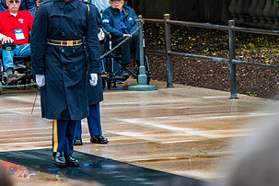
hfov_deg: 5.4
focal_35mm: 383
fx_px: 2968
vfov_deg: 3.6
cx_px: 38
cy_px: 67
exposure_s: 1/100
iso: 250
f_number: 6.3
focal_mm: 200
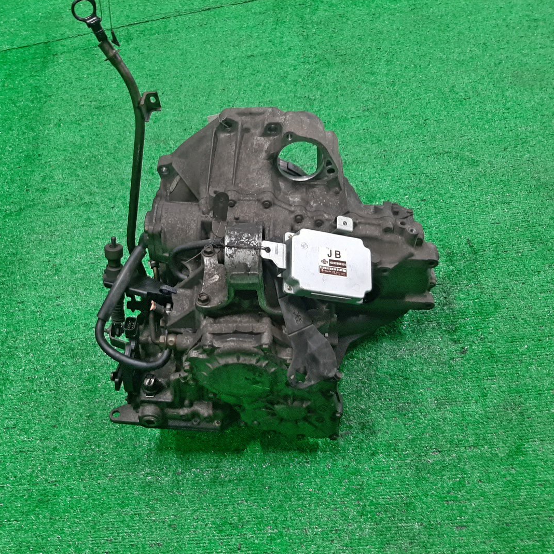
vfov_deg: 52.5
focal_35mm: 31
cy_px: 276
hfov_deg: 52.3
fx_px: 561
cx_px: 231
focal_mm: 3.93
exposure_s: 1/50
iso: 104
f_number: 1.7
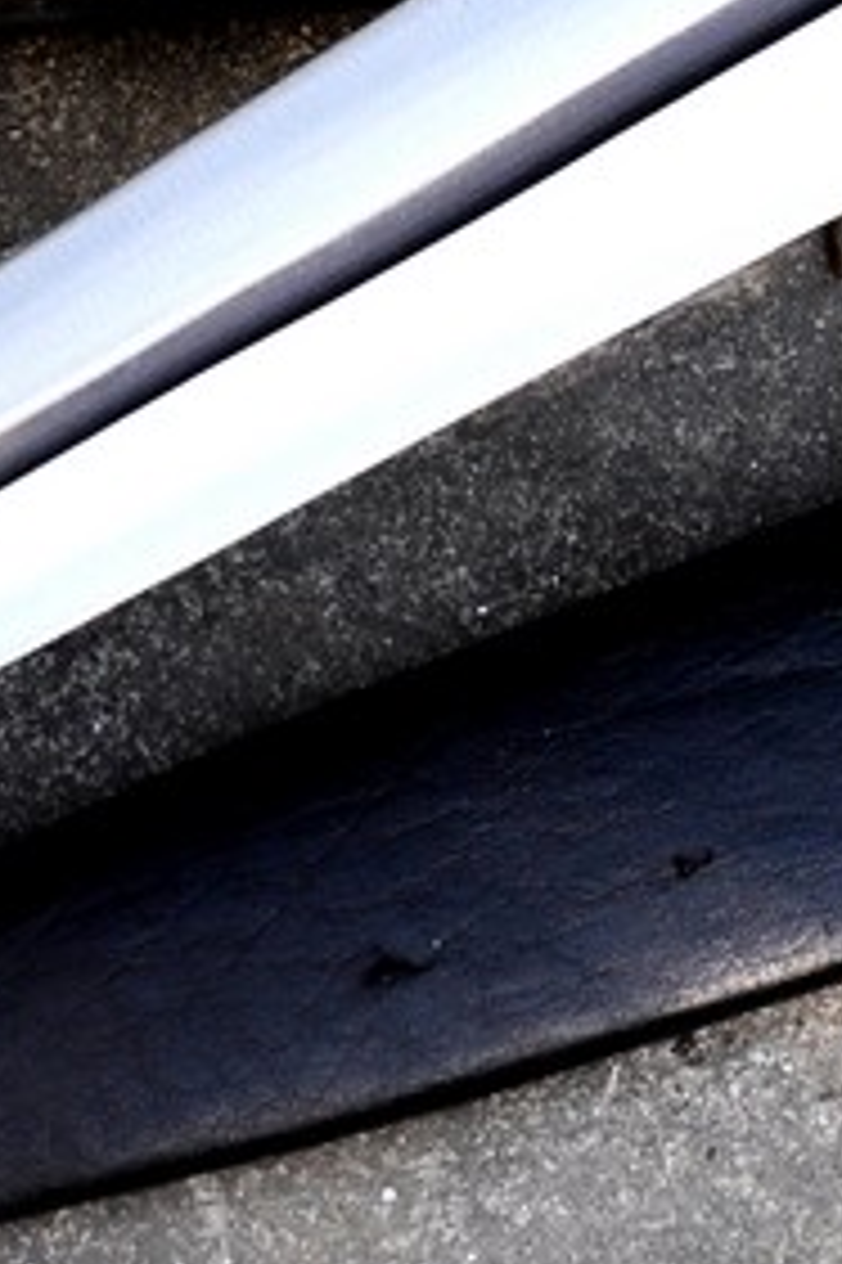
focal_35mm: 269
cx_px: 937
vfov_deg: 7.6
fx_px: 9448
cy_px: -182
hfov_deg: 5.1
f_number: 9
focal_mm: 42
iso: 200
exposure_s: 1/100
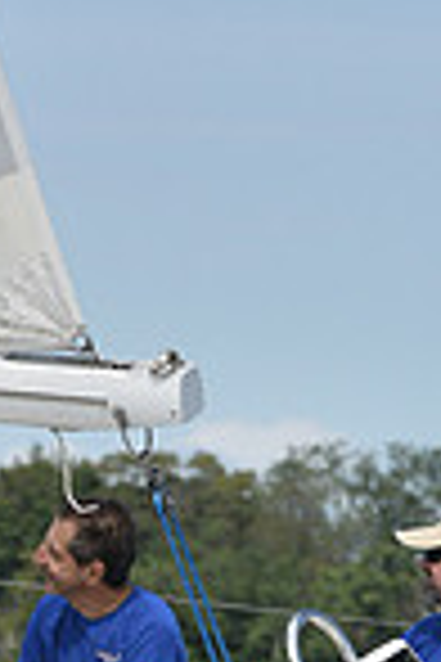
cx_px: 232
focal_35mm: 791
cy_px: 1126
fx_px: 14533
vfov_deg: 2.6
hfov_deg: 1.7
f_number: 10
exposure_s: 1/1000
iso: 320
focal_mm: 200
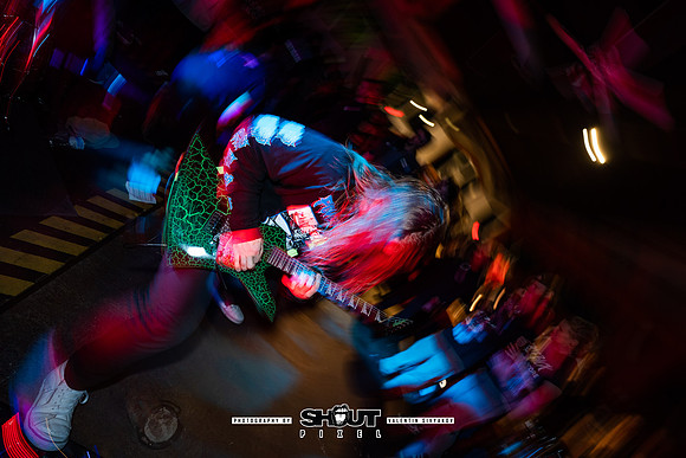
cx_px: 343
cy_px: 229
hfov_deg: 104.2
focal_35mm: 14
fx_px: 267
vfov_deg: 81.2
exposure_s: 1/13
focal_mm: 14
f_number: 2.8
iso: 800
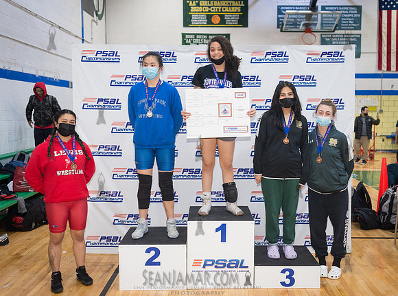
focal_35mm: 38
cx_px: 221
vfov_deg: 37.8
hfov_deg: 49.4
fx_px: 432
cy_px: 148
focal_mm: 35
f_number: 3.5
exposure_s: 1/400
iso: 4000
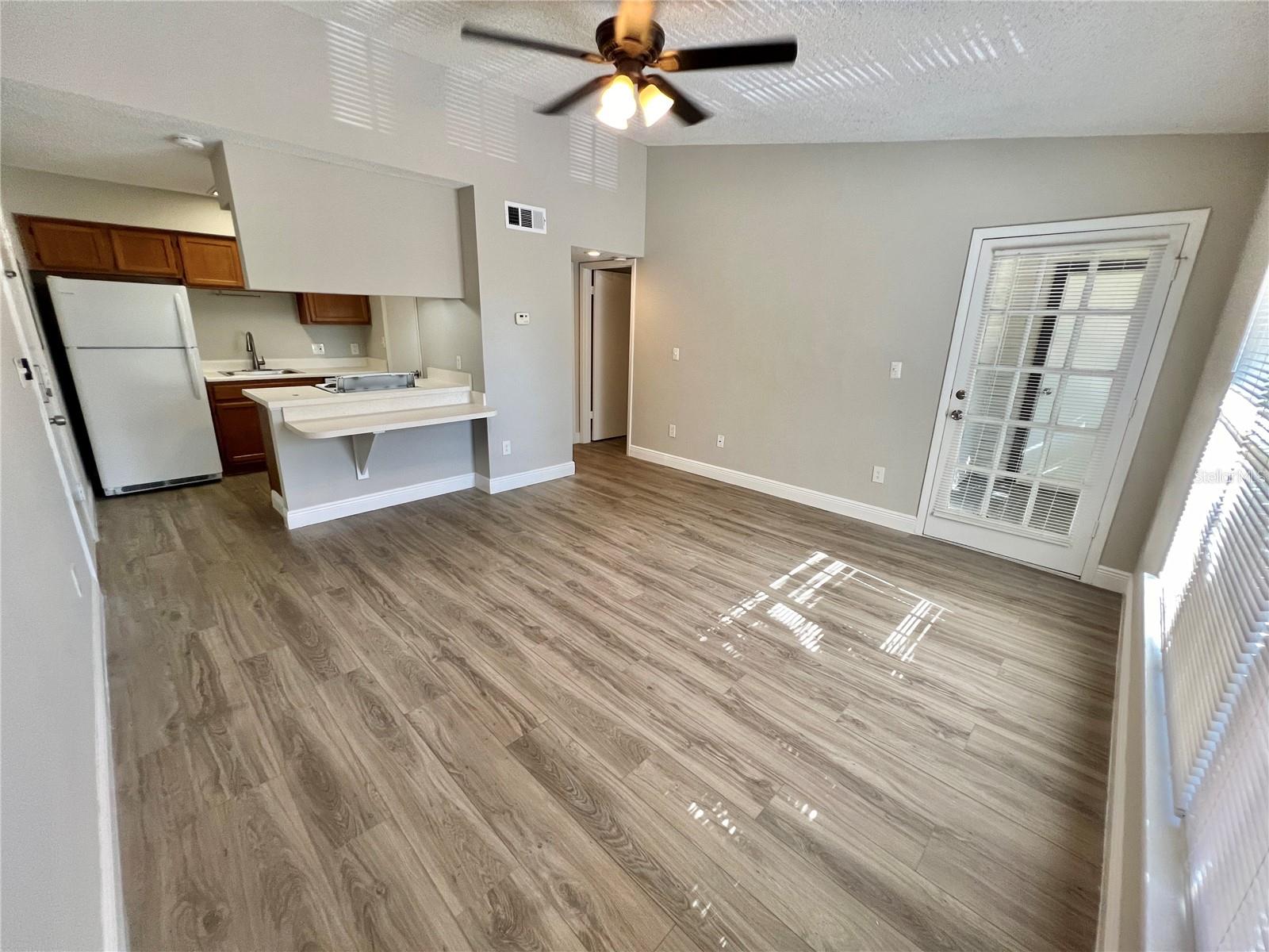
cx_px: 634
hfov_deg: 106.2
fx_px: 477
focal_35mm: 13
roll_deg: -2.1
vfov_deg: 89.9
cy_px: 476
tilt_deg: -16.5
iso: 200
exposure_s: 1/120
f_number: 1.8
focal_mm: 1.57
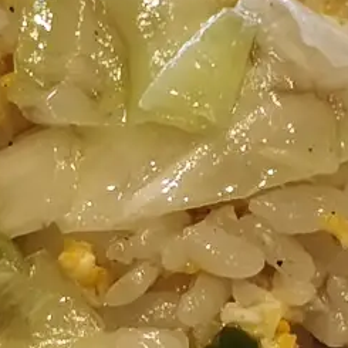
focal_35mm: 319
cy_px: 98
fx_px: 3628
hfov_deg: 5.5
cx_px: -4
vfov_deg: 5.5
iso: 250
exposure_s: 1/60
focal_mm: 6.18
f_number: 1.65
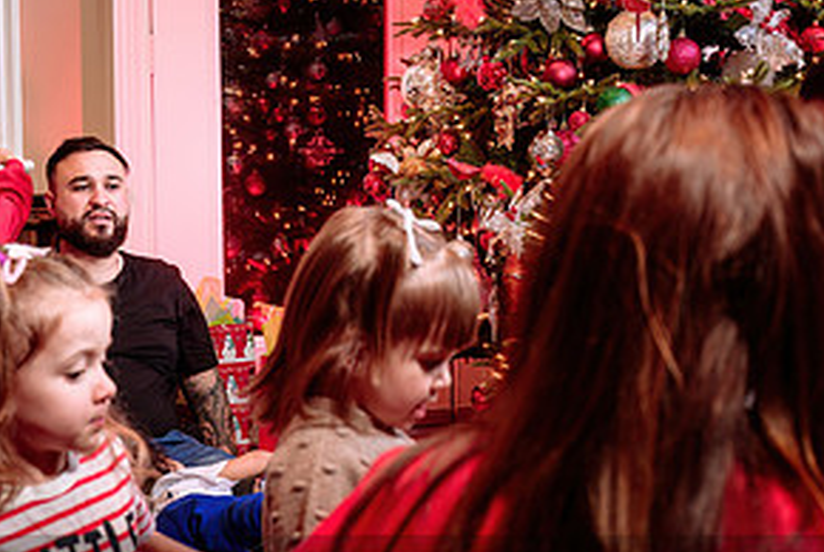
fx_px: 1902
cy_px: 292
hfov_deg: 24.4
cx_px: 309
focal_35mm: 83
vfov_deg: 16.5
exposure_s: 1/60
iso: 200
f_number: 5
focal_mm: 38
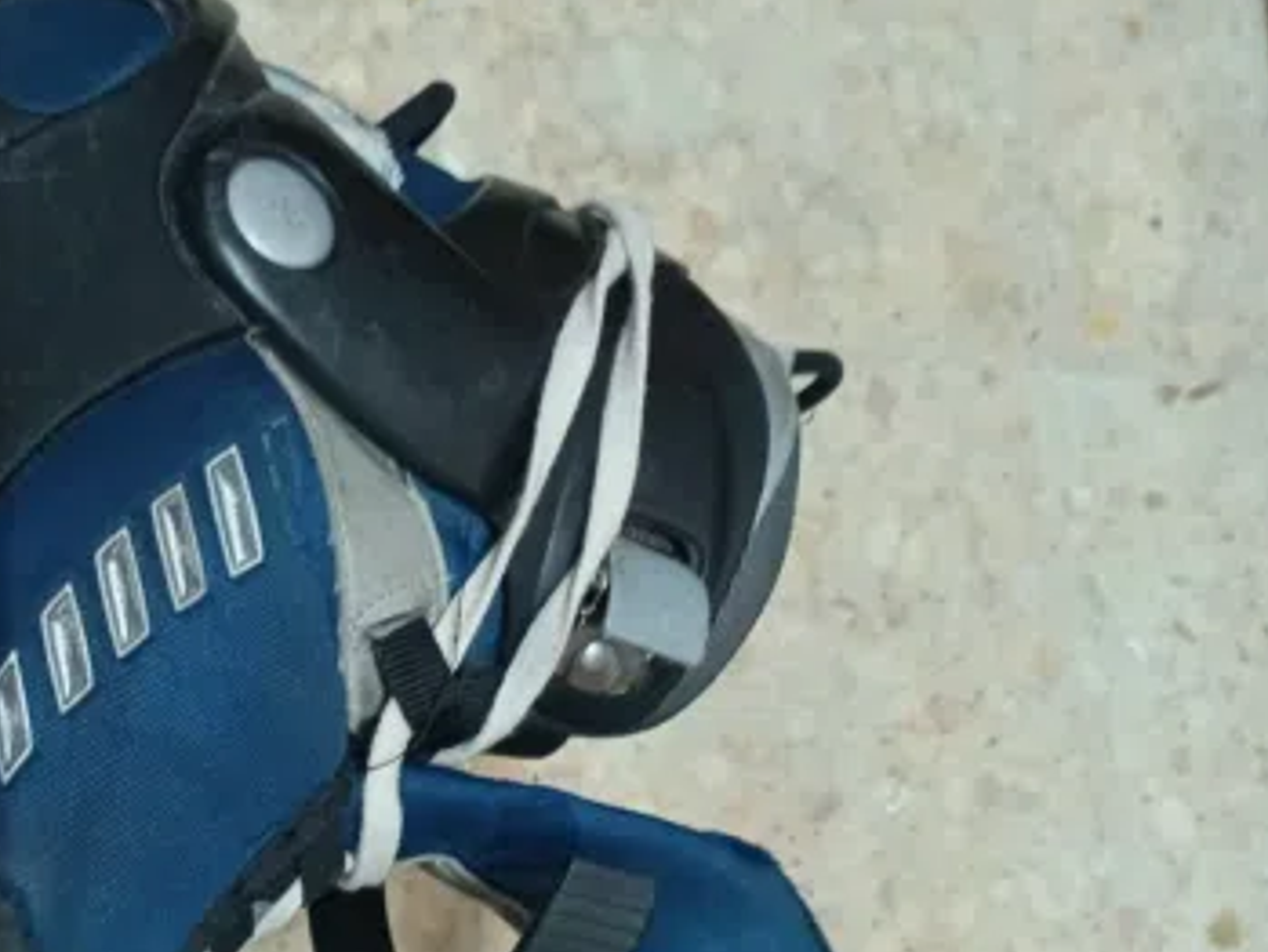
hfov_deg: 41.4
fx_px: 1612
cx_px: 291
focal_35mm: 44
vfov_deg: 32.6
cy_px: 647
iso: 958
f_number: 1.6
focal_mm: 4.09
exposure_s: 1/20
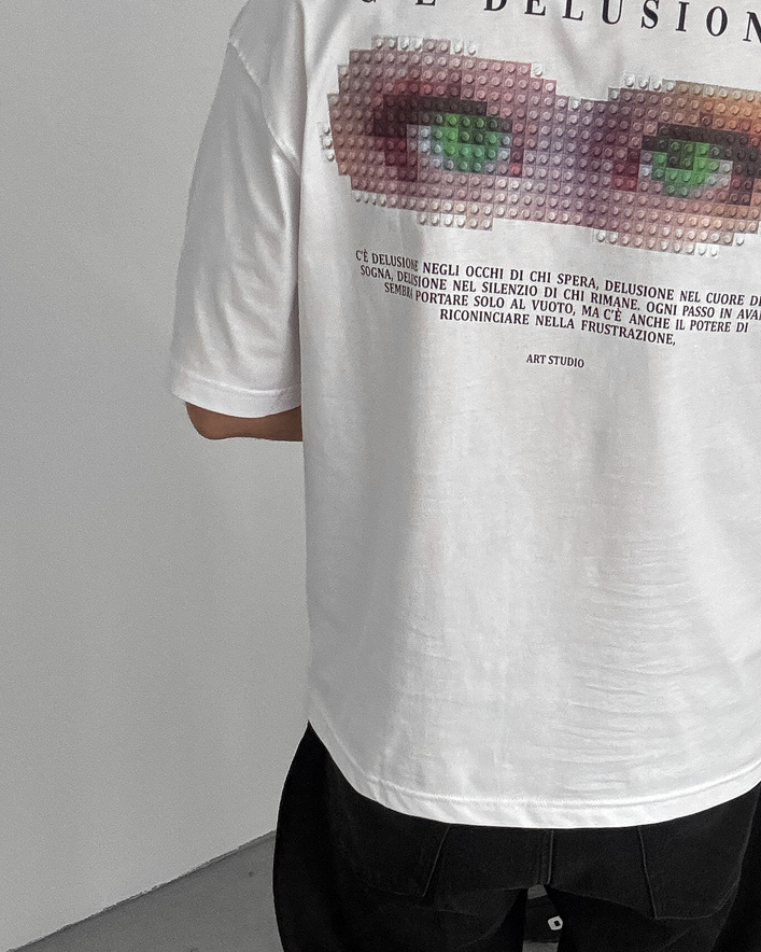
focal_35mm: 53
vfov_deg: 35.2
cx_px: 569
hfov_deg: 28.2
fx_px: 1492
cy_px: 585
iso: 125
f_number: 1.9
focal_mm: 2.69
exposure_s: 1/60
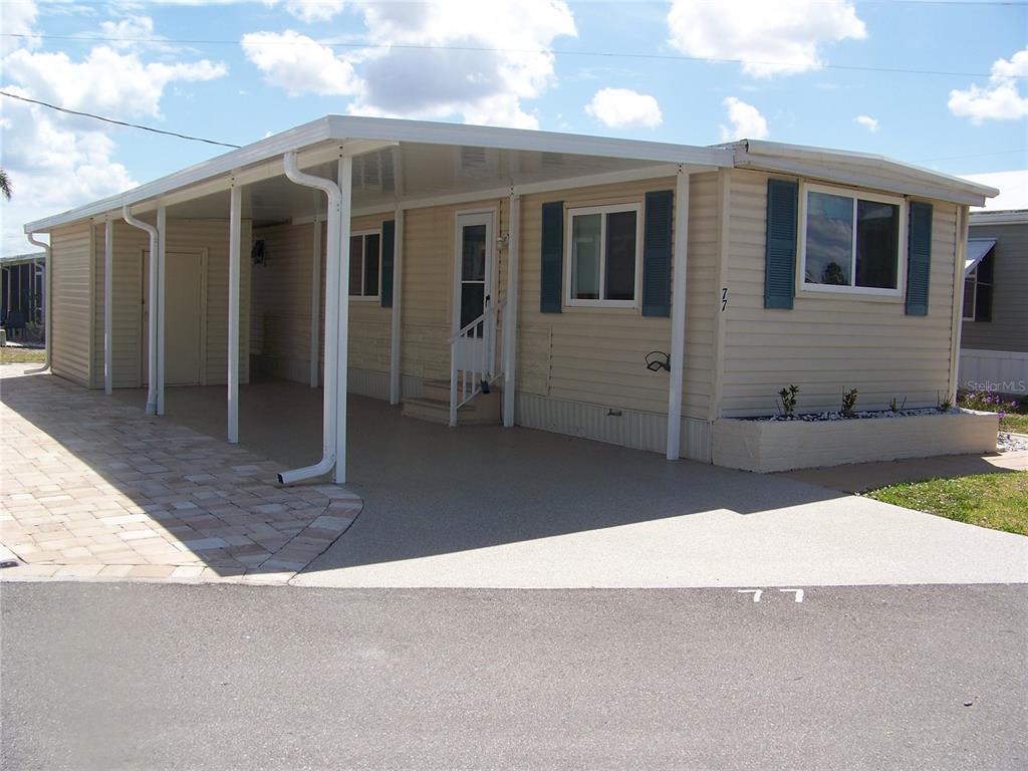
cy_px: 386
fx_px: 1069
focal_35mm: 36
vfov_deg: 39.7
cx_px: 514
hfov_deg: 51.4
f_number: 4
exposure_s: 1/500
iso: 64
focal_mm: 5.85
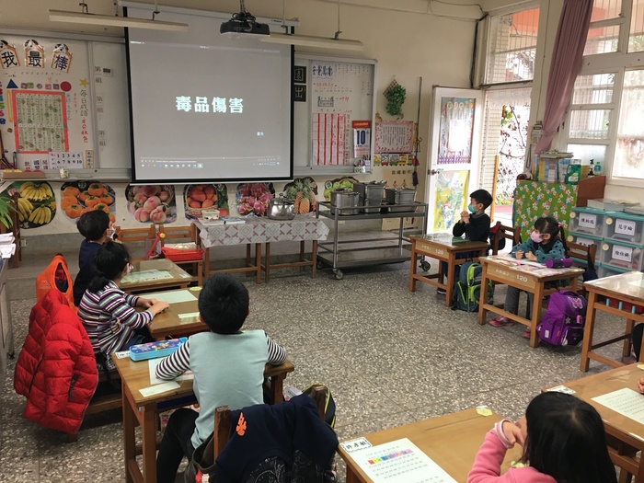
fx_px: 540
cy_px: 242
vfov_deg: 48.2
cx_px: 322
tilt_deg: -9.9
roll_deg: -1.3
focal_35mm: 29
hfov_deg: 61.7
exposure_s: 1/15
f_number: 2.2
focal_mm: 4.15
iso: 40
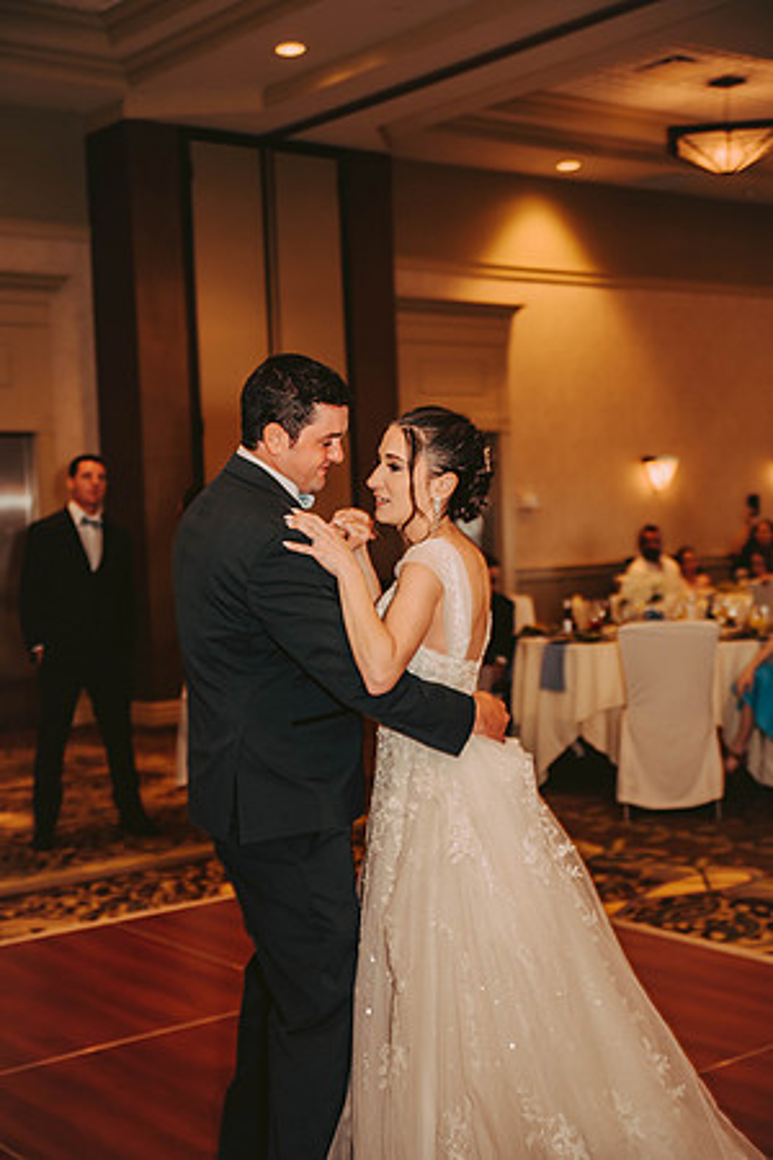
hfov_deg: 27.0
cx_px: 386
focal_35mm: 50
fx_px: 1610
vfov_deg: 39.6
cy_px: 580
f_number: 2.8
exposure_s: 1/60
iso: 500
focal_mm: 50
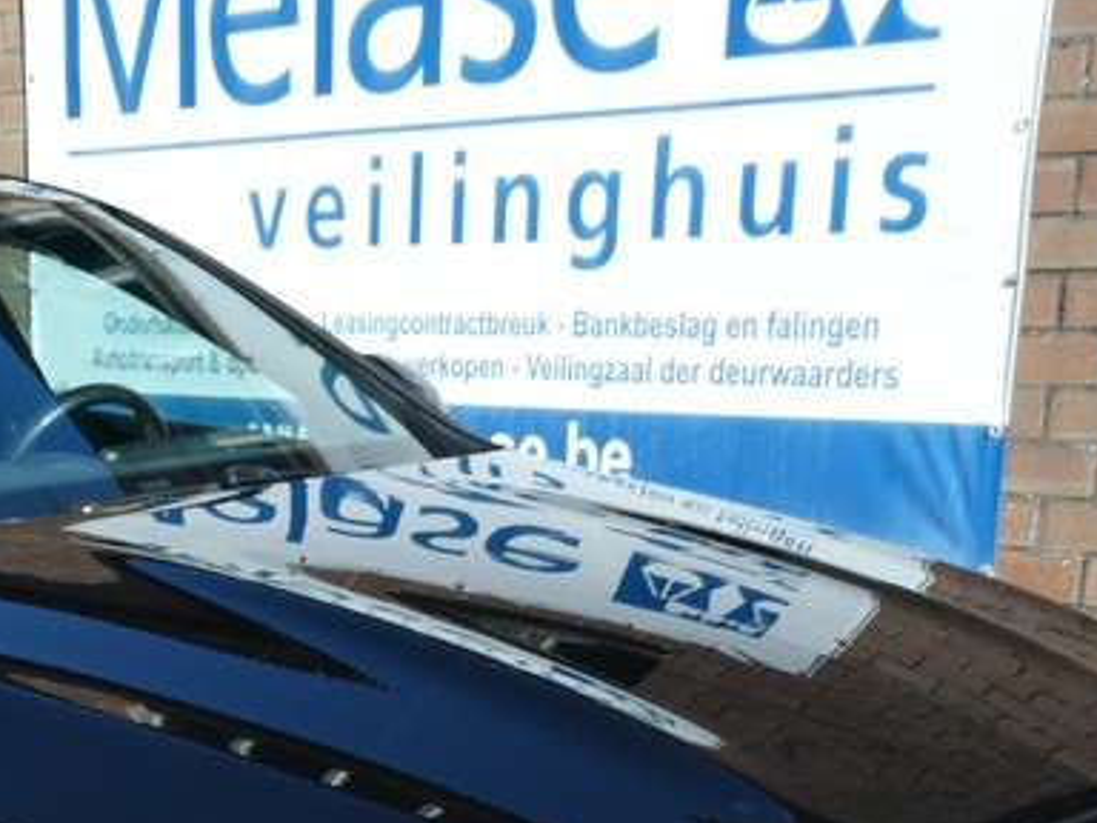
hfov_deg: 27.4
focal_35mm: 68
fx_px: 2155
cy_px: 1043
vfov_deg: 20.0
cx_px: 80
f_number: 3.3
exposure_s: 1/500
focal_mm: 4.3
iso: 80
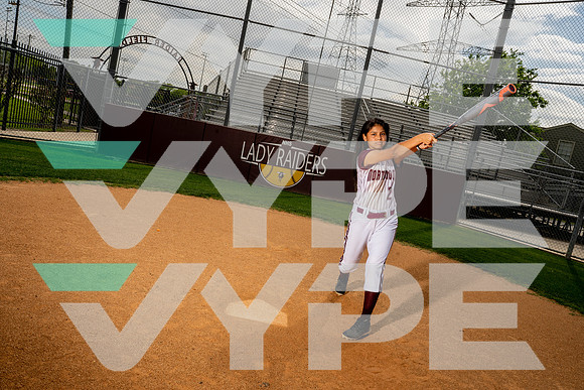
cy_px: 195
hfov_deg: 65.5
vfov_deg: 46.4
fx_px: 454
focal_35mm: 28
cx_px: 292
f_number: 16
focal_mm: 28
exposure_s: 1/250
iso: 100
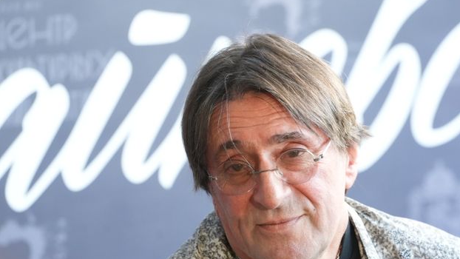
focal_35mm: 235
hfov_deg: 9.2
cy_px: 168
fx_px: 2867
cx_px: 245
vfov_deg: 5.2
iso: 8000
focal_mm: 200
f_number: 5.6
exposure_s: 1/200
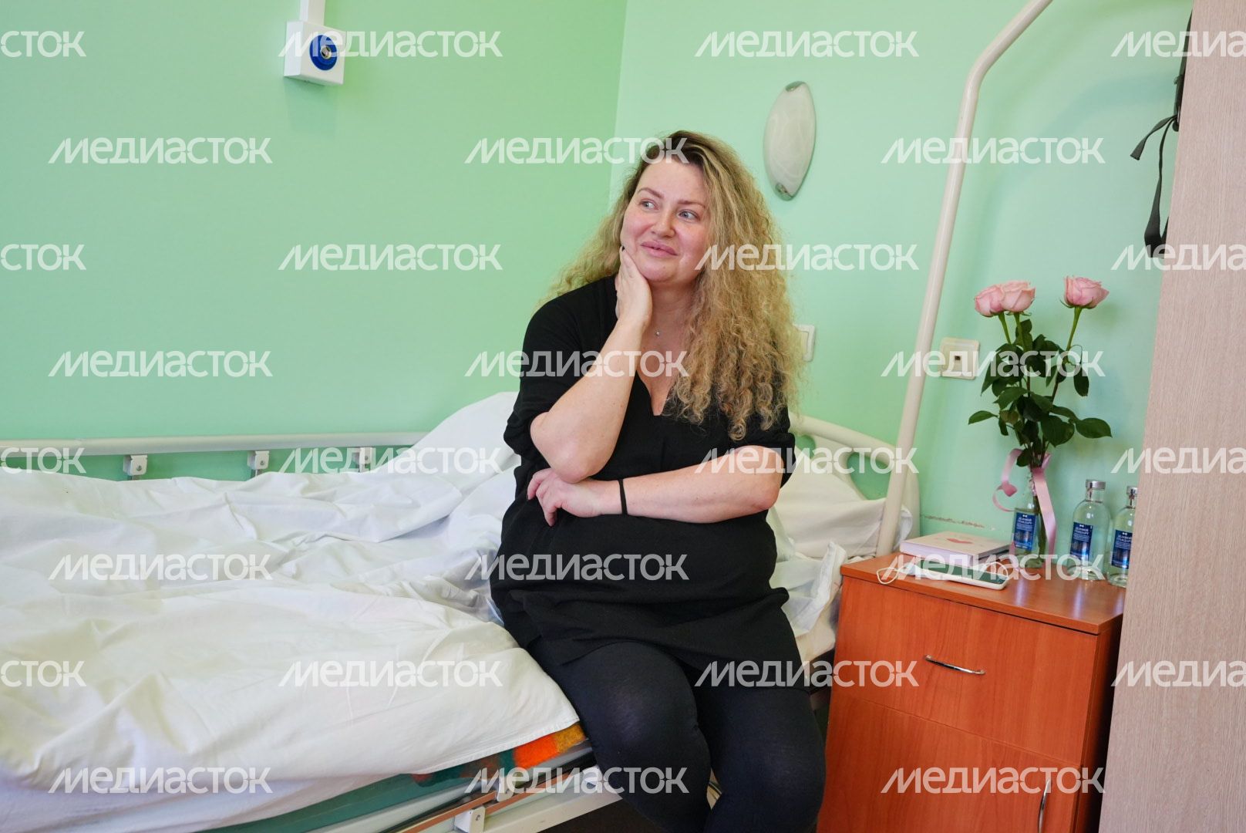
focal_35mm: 35
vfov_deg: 37.9
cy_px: 416
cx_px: 623
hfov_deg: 54.4
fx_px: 1212
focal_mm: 35
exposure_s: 1/200
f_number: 4.5
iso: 3200
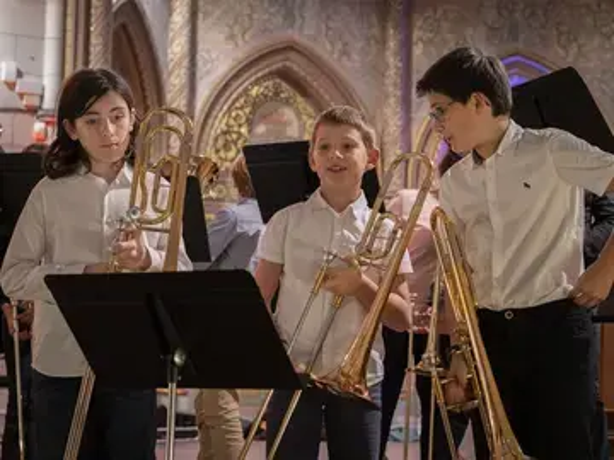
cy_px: 230
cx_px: 307
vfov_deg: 17.2
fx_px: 1525
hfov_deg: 22.8
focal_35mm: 86
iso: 2500
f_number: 3.2
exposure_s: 1/100
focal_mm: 43
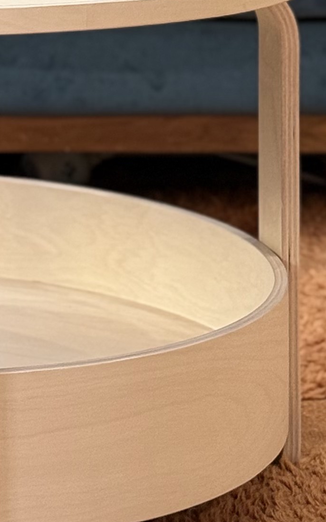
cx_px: -106
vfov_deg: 10.8
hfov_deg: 6.9
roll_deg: -0.6
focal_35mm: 187
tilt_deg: -1.9
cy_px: -270
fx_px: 2657
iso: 200
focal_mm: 6.76
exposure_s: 1/60
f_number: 1.78
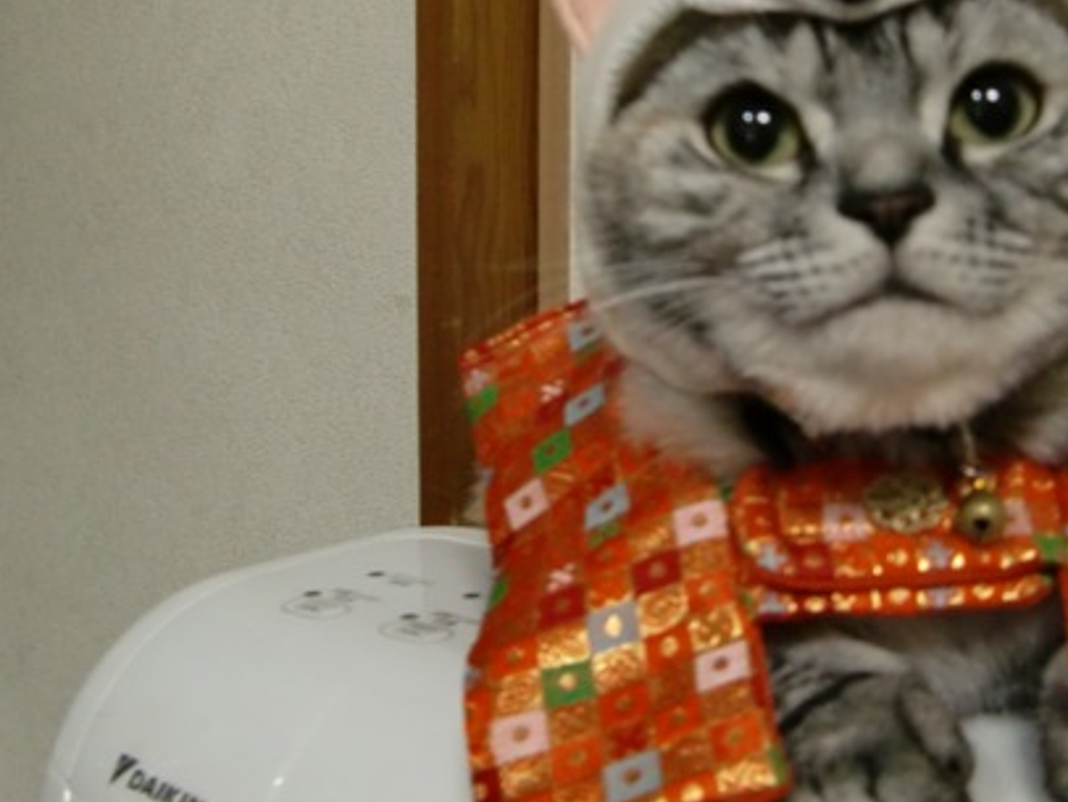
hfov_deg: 35.7
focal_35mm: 52
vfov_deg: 28.0
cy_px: 331
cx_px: 837
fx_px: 1605
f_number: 2.7
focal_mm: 5.8
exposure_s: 1/25
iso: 400
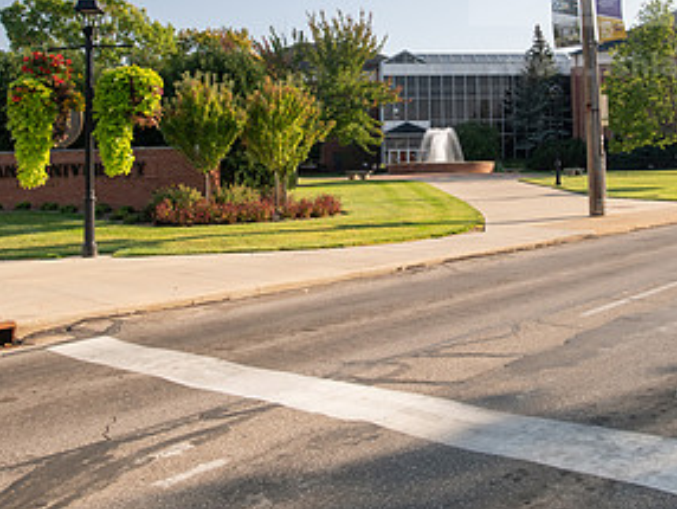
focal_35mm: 39
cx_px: 398
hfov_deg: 47.6
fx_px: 763
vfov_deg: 35.9
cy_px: 115
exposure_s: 1/320
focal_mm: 20
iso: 400
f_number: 5.6
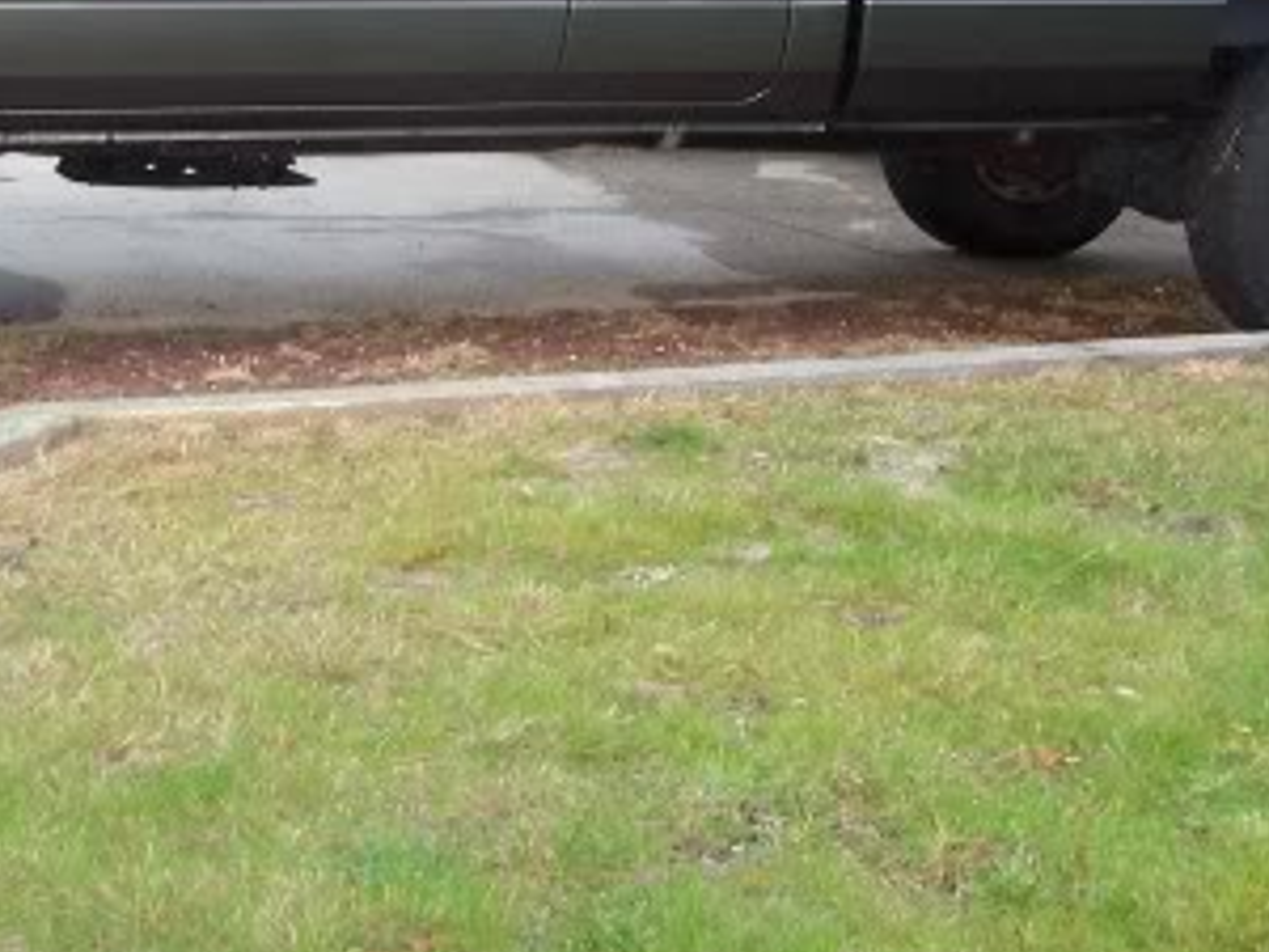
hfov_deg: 24.1
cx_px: 499
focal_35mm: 81
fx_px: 2969
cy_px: 72
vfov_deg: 17.9
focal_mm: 6.3
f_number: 2.8
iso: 140
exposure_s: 1/60
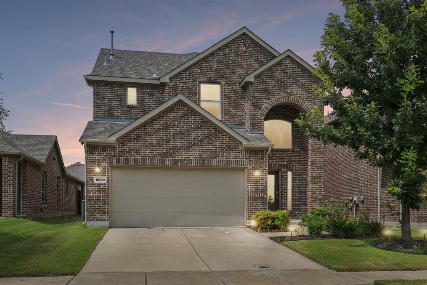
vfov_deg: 43.6
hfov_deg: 61.9
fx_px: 356
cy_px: 142
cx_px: 214
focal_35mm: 30
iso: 400
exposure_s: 1/800
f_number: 8
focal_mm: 30
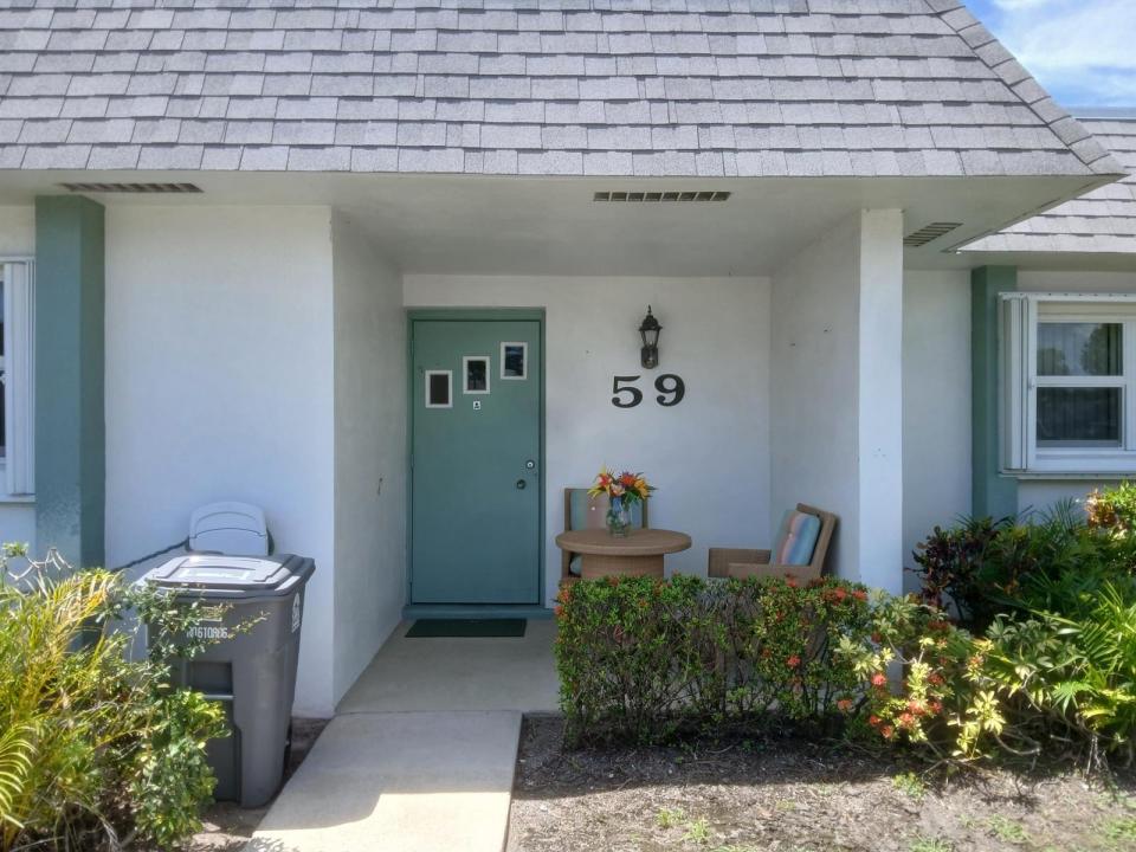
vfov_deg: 53.1
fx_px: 853
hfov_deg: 67.3
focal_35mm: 26
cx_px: 568
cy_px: 426
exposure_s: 1/310
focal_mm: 3.98
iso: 20
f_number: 1.8
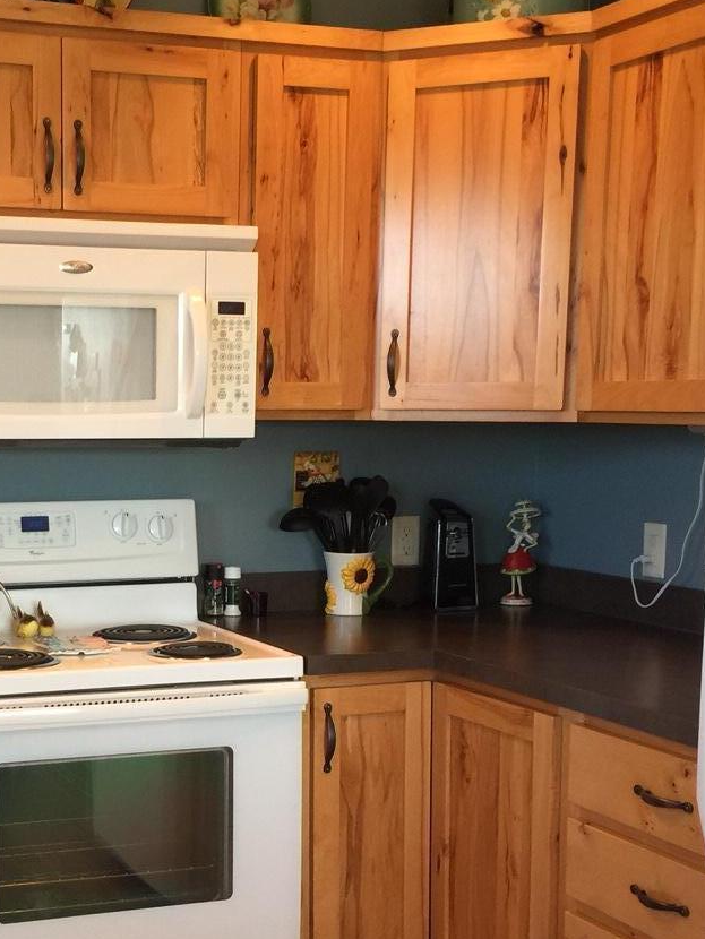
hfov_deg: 25.1
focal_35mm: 57
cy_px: 631
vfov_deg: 33.5
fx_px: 1547
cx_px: 113
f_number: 2.2
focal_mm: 4.15
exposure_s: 1/30
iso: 32
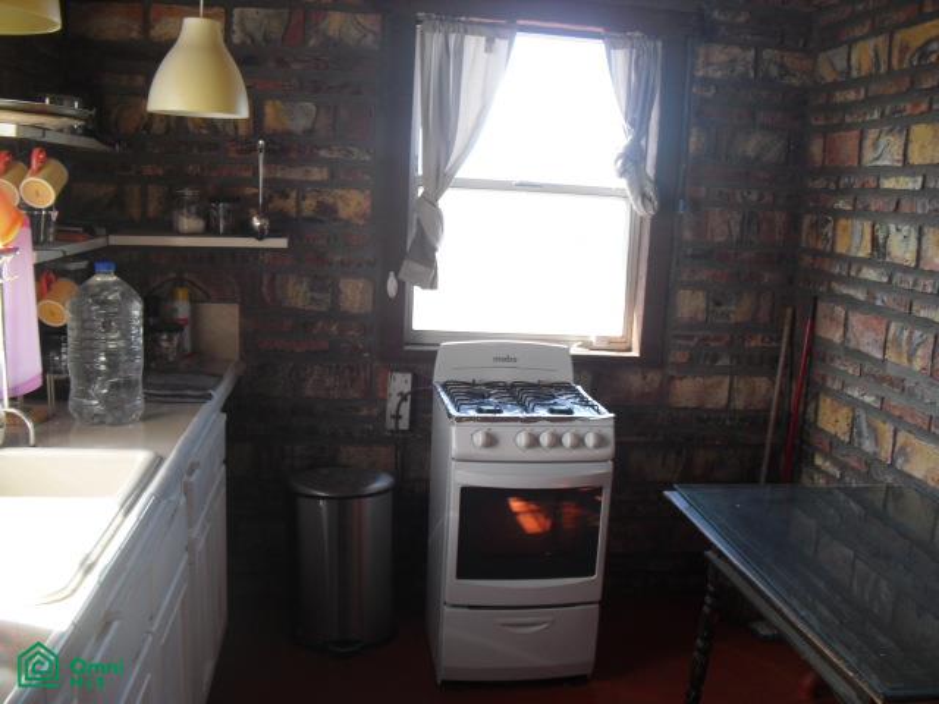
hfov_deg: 51.4
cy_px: 352
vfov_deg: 39.7
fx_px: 977
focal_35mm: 36
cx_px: 470
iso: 200
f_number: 3.1
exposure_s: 1/80
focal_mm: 6.3
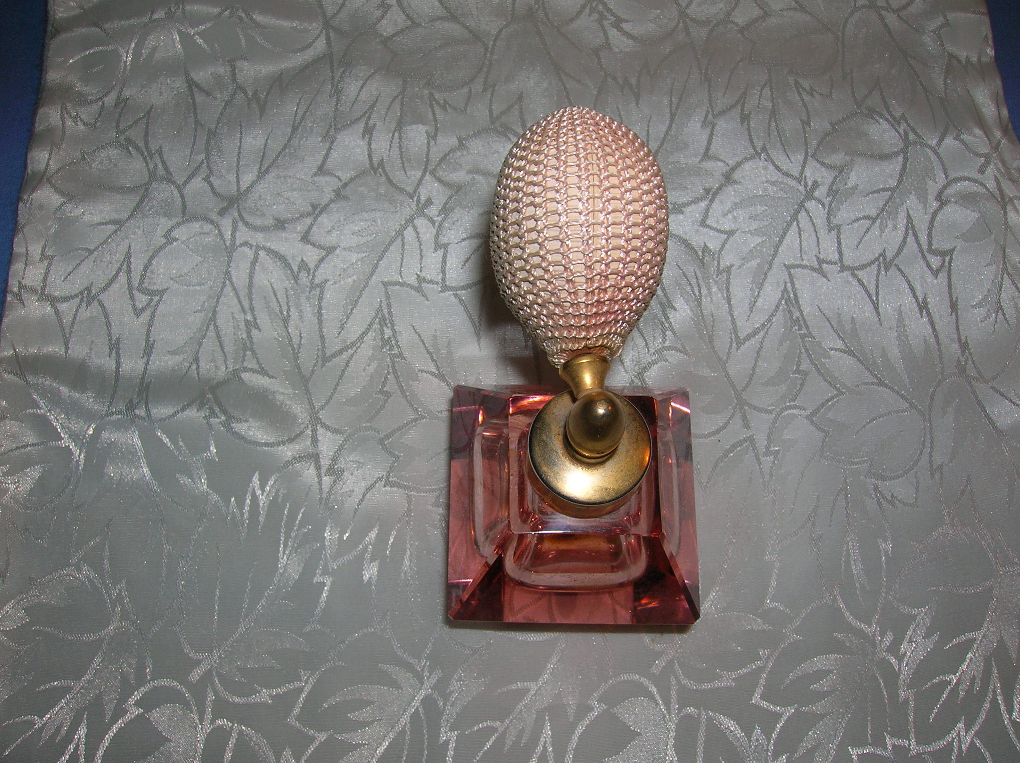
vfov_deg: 41.7
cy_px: 382
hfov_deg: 54.0
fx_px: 1001
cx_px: 510
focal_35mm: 34
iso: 50
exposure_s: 1/60.1
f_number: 4.9
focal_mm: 5.7
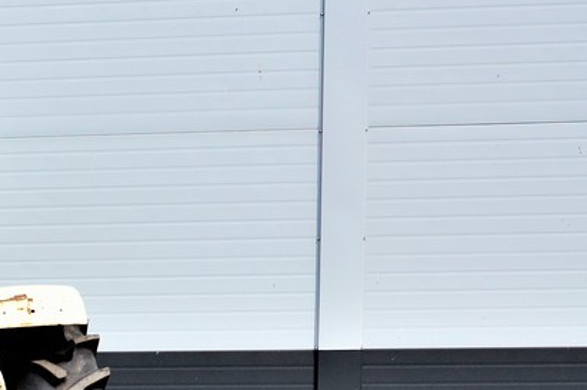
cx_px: -177
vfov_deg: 15.6
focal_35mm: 84
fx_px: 1368
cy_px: 476
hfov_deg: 21.8
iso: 125
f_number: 7.1
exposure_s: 1/1000
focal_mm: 18
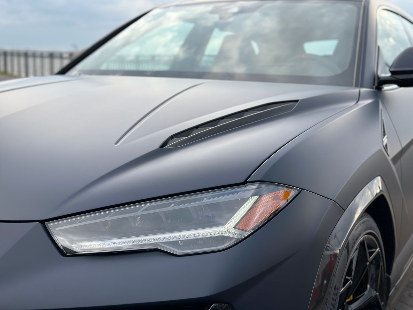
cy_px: 155
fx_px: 573
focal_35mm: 48
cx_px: 206
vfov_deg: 30.3
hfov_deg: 39.7
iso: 80
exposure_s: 1/1783
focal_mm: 6.86
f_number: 1.78
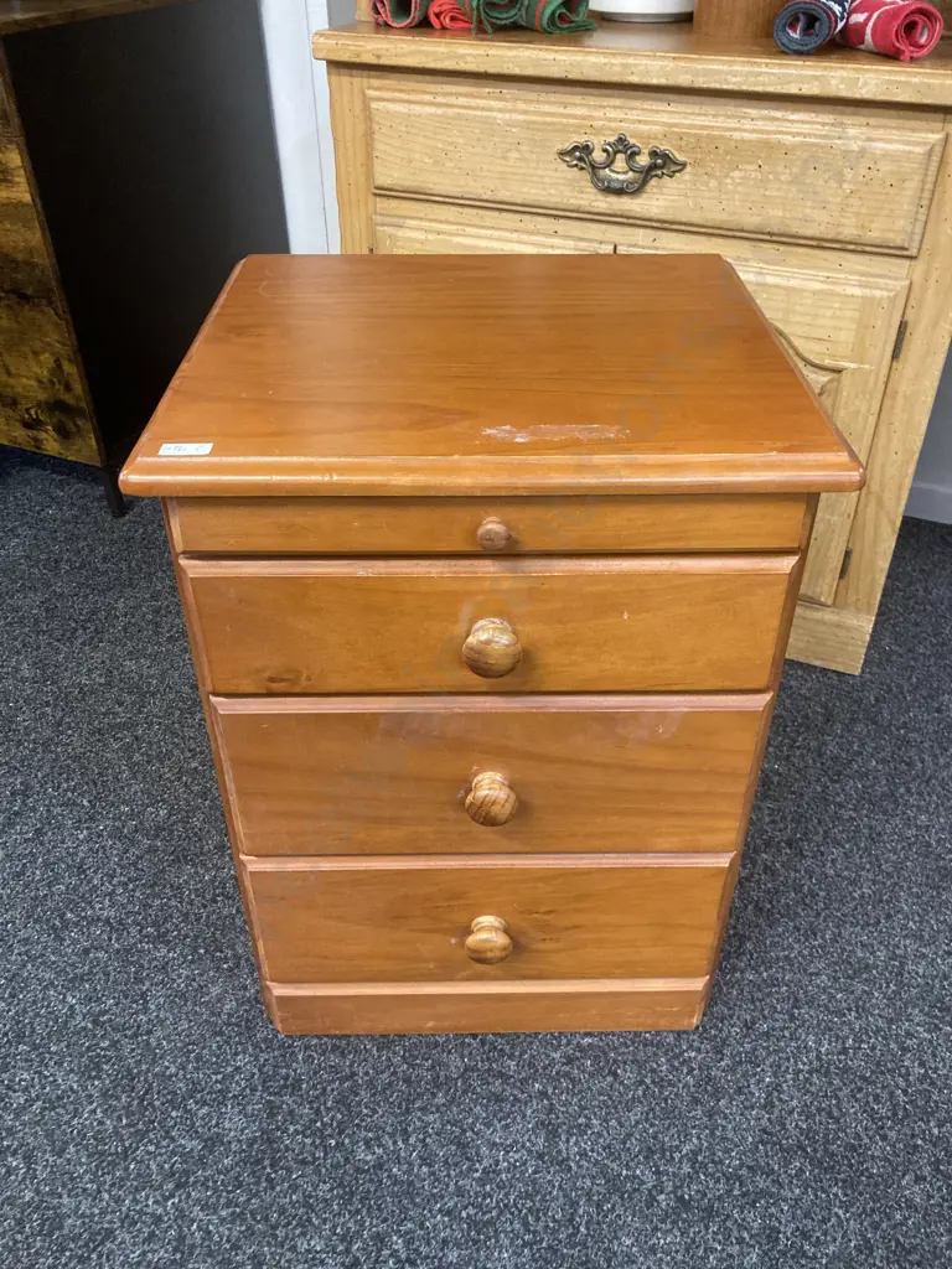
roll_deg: -0.4
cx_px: 476
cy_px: 634
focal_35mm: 28
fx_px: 1027
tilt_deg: -35.5
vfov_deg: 63.4
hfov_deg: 49.7
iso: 320
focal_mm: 3.99
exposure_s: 1/50
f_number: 1.8
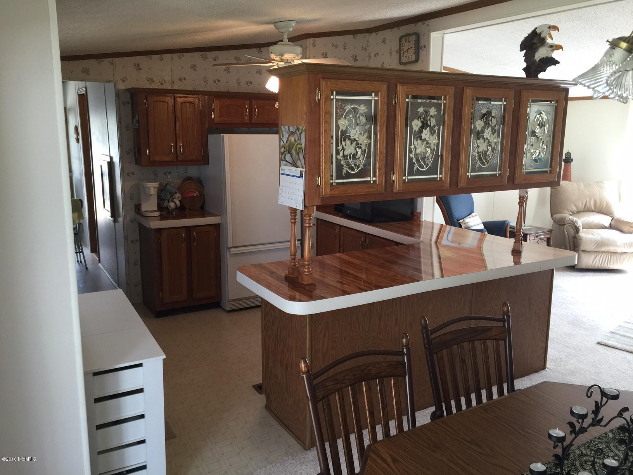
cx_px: 316
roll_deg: -0.7
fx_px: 530
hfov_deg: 61.7
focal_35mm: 29
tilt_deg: -11.3
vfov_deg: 48.2
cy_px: 238
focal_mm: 4.15
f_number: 2.2
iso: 32
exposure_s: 1/40
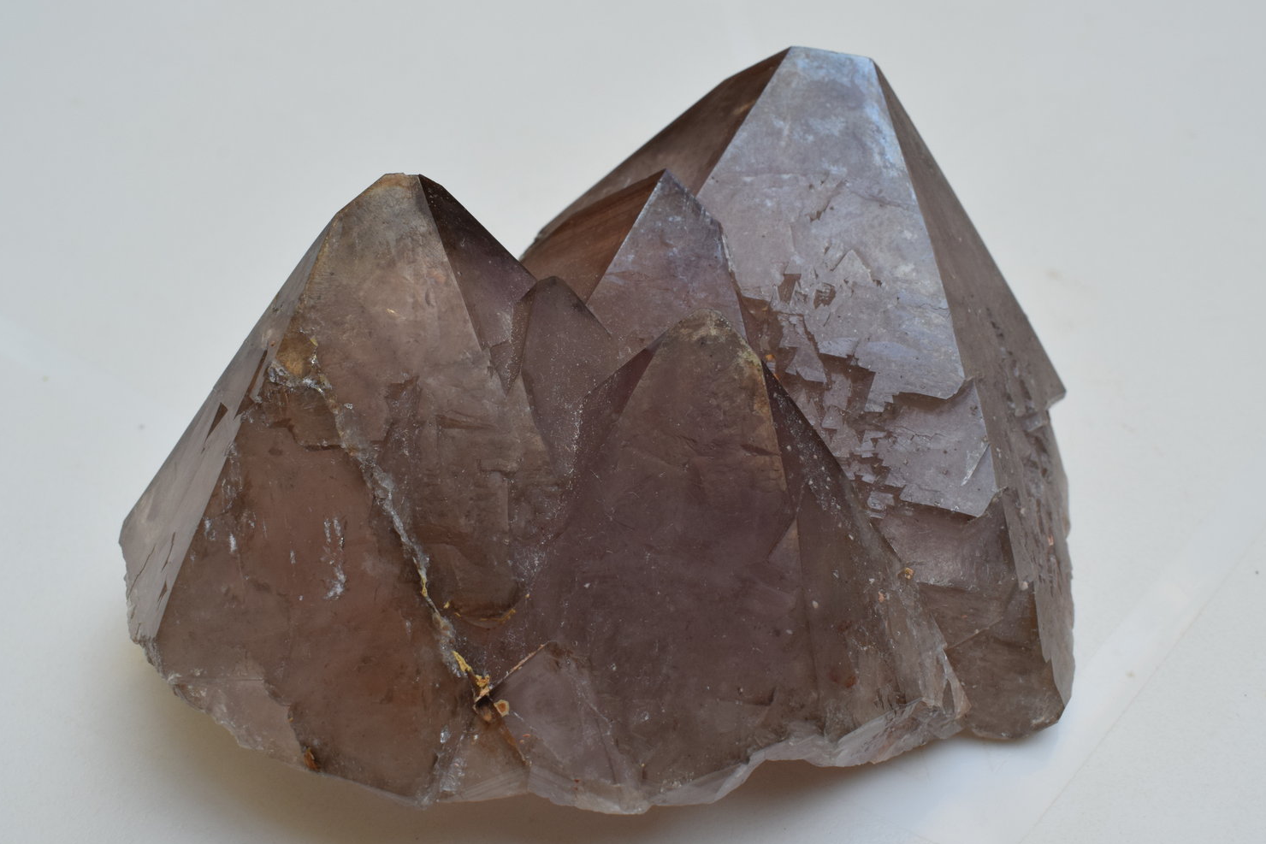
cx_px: 618
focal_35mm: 41
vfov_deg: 33.0
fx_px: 1426
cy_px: 449
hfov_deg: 47.9
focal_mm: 25
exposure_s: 1/40
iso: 640
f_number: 14
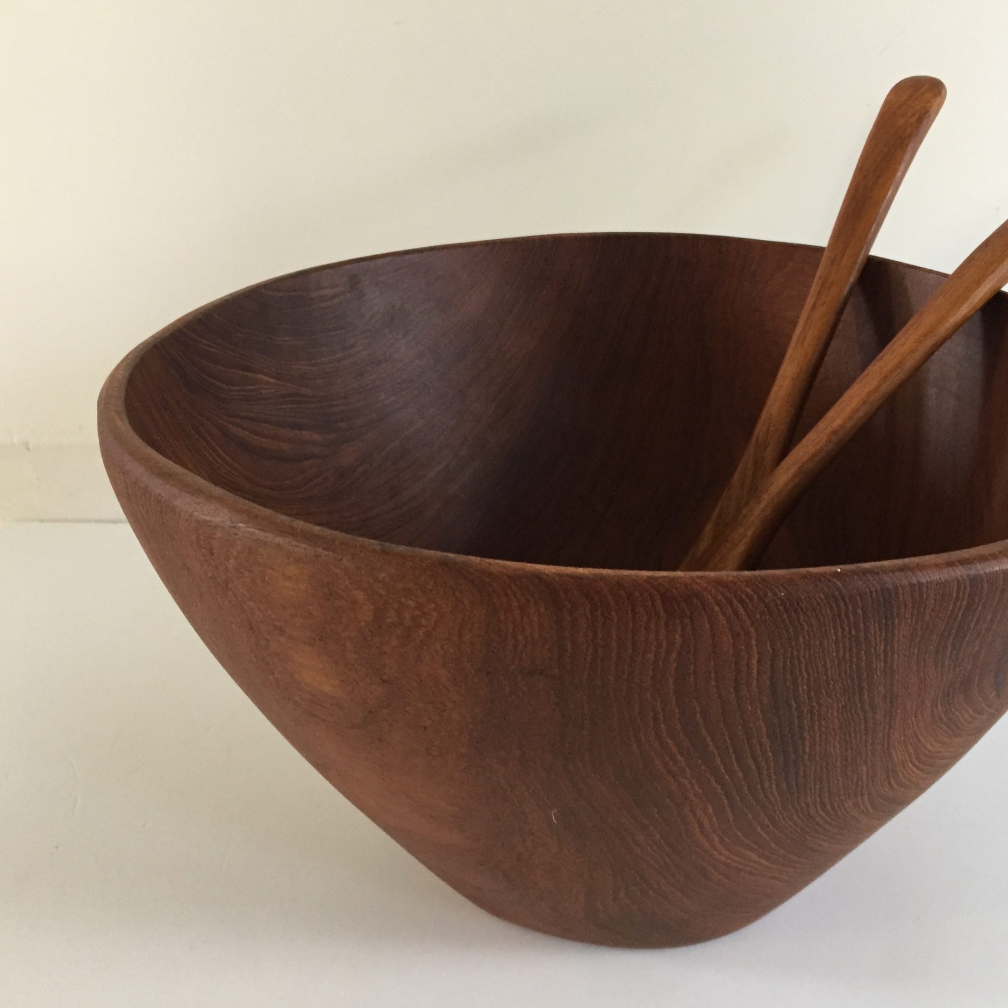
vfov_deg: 47.2
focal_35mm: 35
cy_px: 502
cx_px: 662
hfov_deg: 46.6
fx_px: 1153
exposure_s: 1/33
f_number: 2.2
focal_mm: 4.15
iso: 200
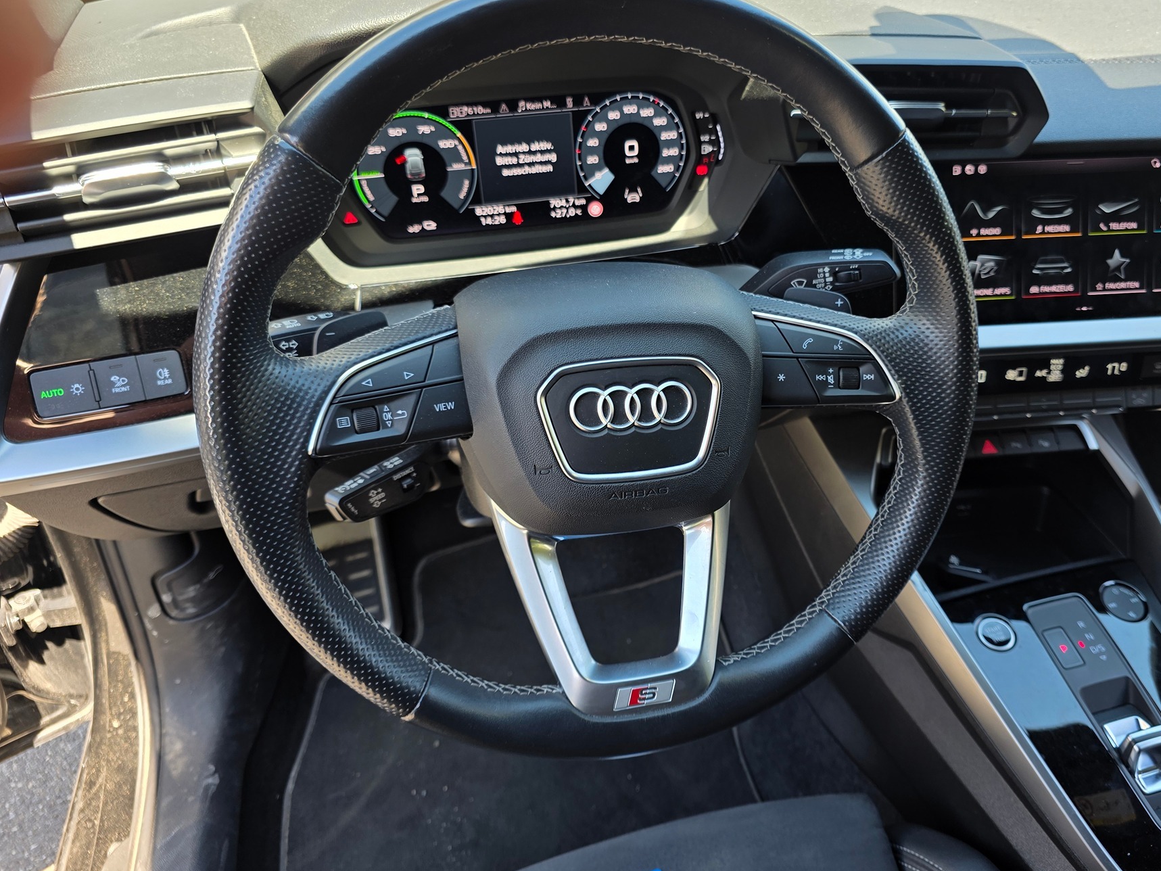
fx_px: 906
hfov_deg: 65.0
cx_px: 671
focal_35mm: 27
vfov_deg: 51.3
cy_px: 392
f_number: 1.7
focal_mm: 6.3
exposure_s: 1/180
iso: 50
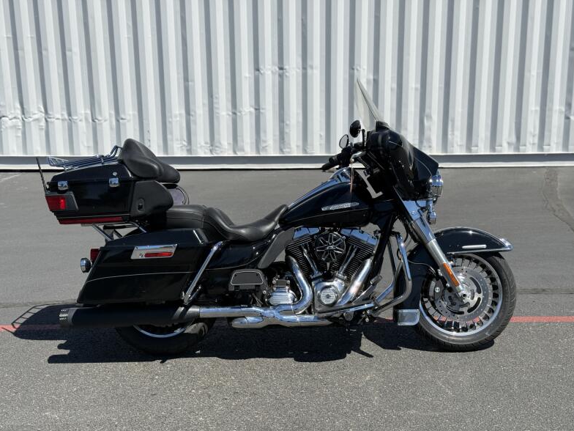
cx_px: 291
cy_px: 219
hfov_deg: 38.9
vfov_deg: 29.7
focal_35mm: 49
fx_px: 813
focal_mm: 6.76
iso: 64
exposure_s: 1/6024
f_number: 1.78
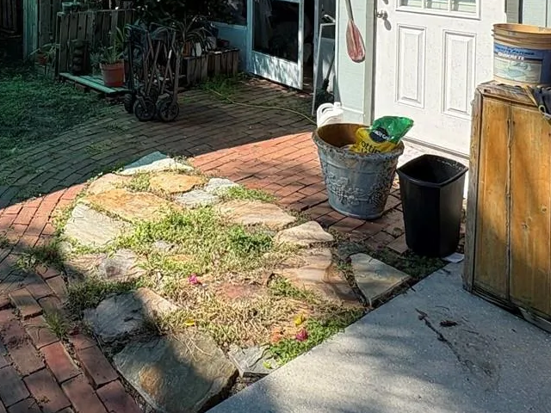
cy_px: -37
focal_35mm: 35
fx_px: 557
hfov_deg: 50.9
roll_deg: +0.1
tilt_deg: -1.6
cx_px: 152
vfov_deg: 35.1
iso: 40
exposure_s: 1/812
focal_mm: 2.22
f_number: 2.2
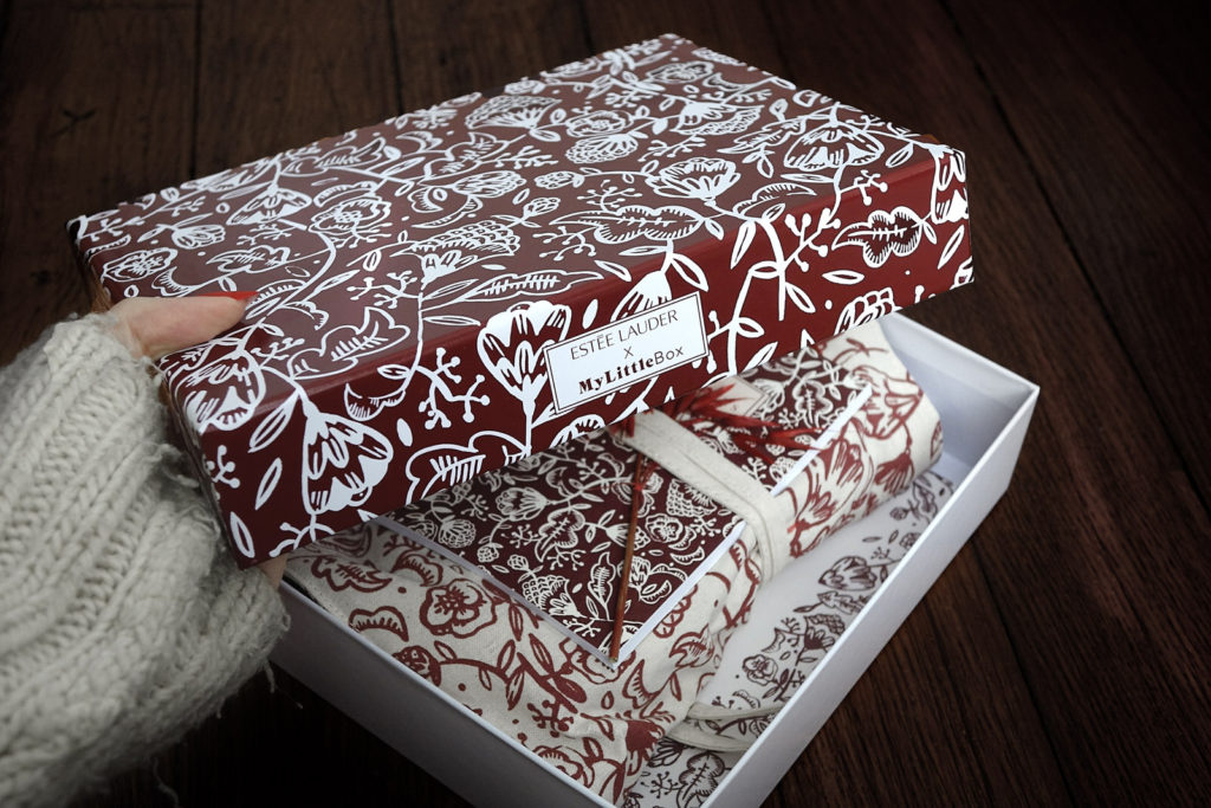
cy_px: 404
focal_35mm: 50
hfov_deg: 39.6
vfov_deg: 27.0
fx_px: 1682
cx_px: 606
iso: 320
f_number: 3.5
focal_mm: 18.21
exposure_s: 1/200
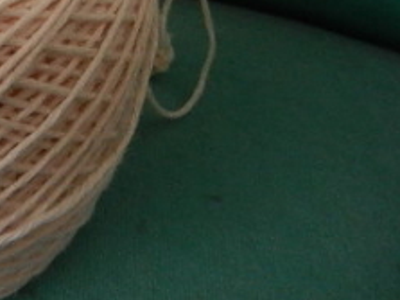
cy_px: -49
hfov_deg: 26.3
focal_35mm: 65
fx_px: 751
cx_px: -90
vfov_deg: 21.2
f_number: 3.5
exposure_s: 1/50
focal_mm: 4.5
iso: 640
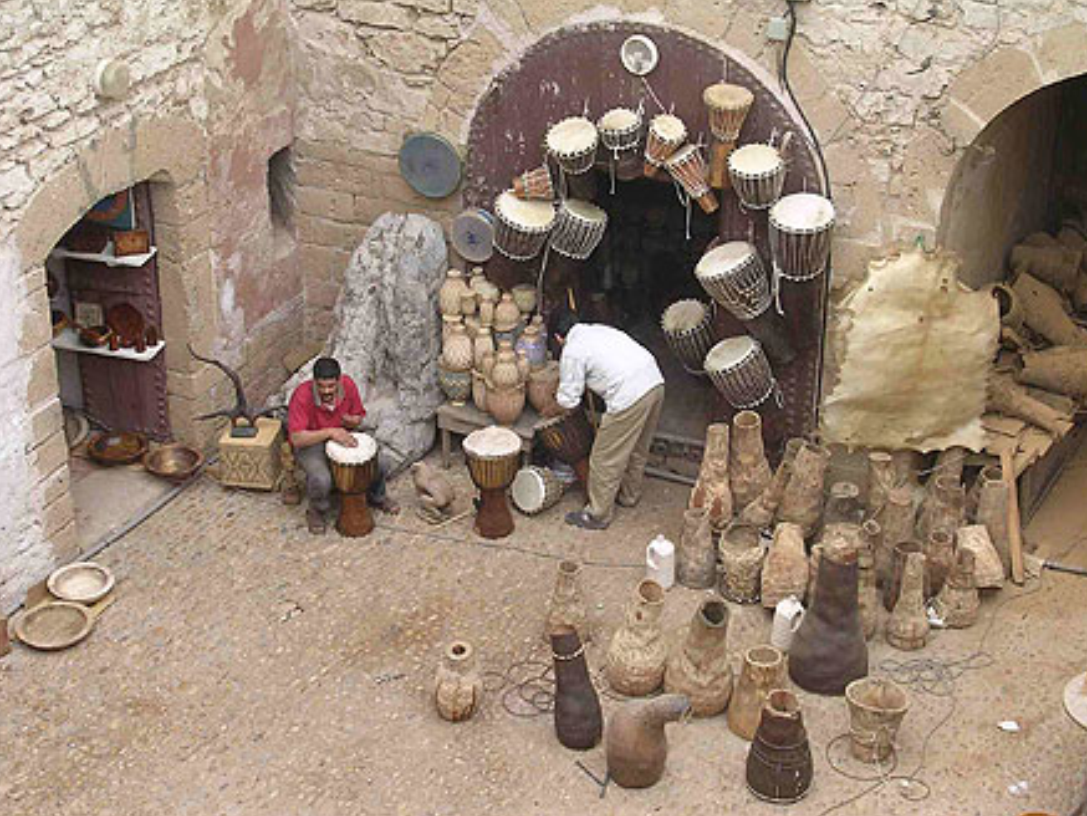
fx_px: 2167
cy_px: 410
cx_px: 547
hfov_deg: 28.2
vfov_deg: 21.3
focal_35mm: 69
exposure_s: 1/243
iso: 100
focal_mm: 10.2
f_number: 3.6
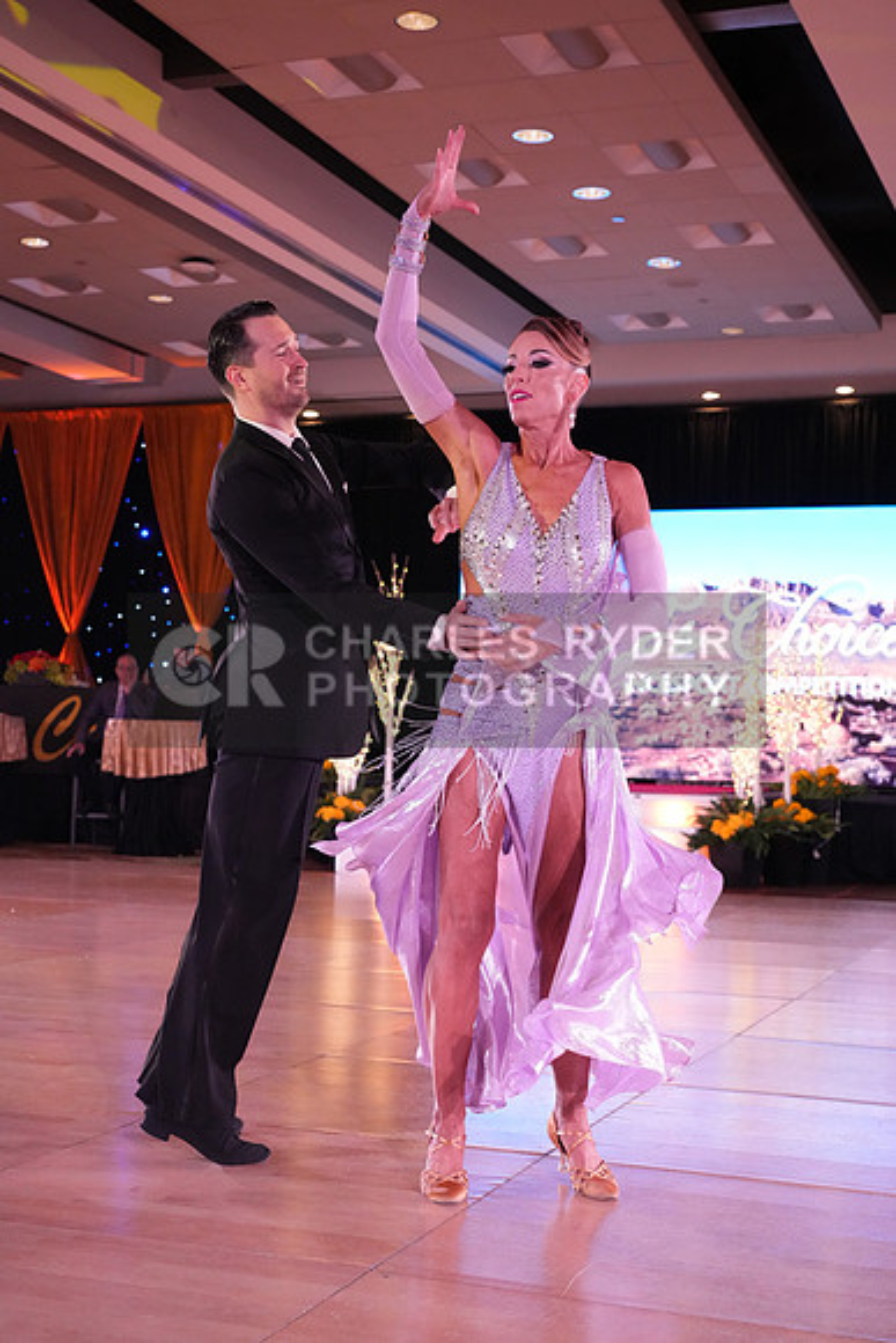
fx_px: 1716
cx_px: 448
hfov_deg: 29.3
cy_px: 672
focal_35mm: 46
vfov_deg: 42.7
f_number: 5
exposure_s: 1/400
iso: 6400
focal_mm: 46
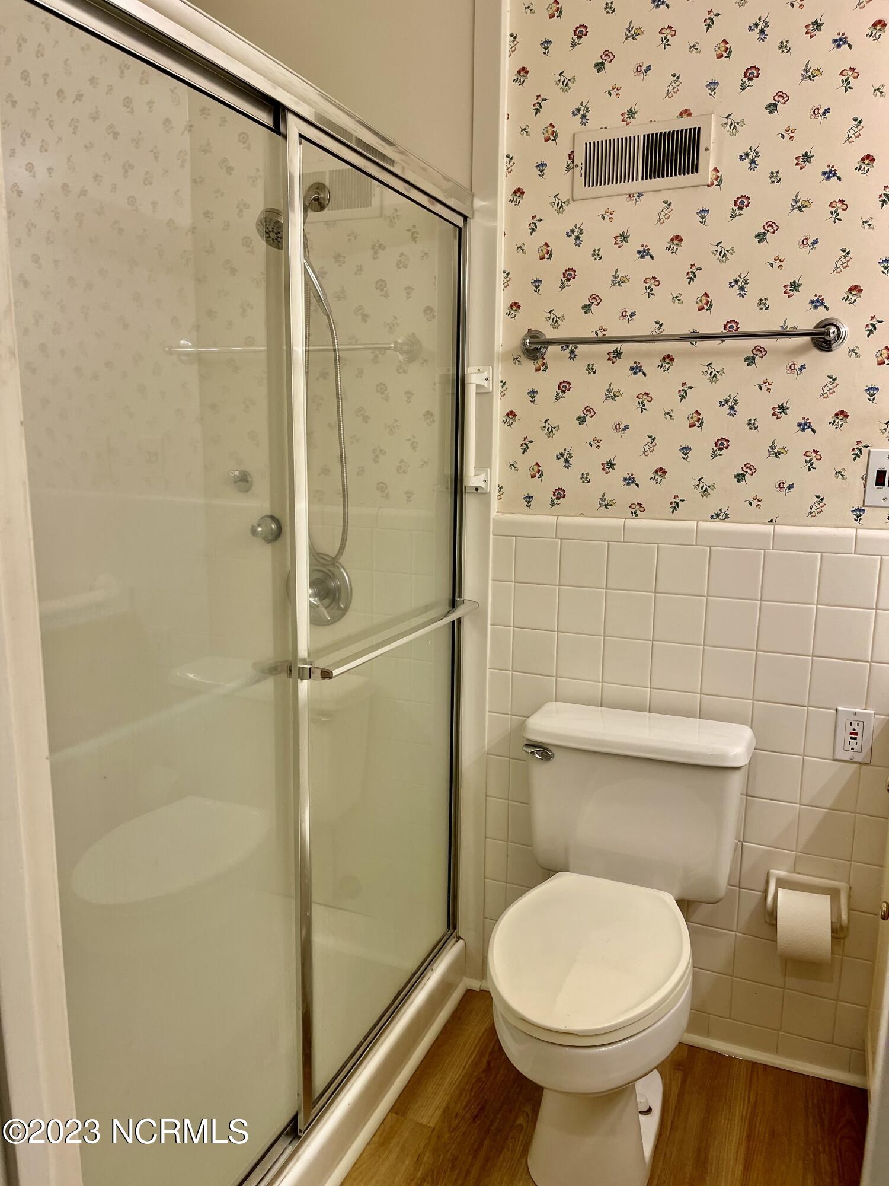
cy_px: 593
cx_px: 444
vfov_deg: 69.4
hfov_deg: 54.9
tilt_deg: -12.2
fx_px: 856
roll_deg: -1.2
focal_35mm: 25
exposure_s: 1/120
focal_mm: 5.1
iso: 80
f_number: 1.6
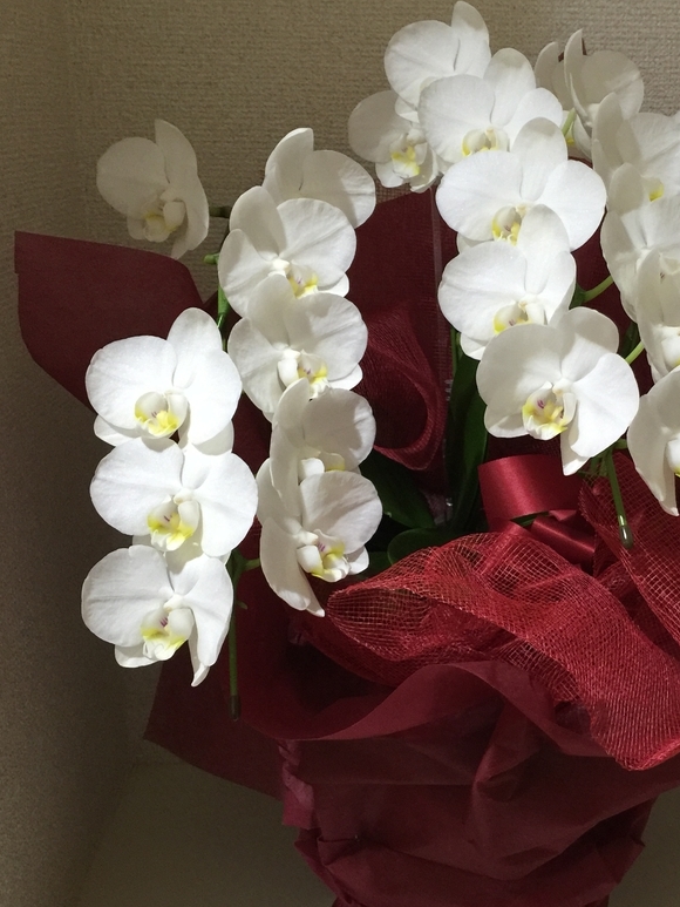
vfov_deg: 42.1
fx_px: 1178
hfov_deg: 31.7
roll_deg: -0.5
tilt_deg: -15.8
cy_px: 481
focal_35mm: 45
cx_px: 504
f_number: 2.2
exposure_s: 1/17
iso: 125
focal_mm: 4.15
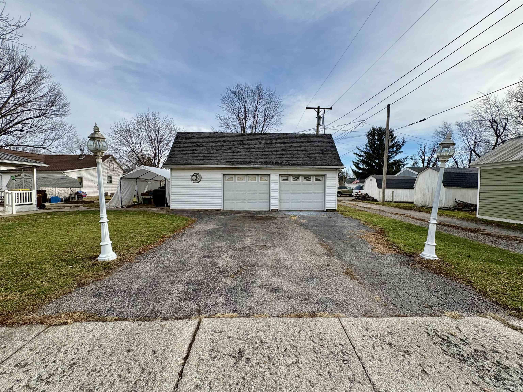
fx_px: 212
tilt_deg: +0.2
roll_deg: +0.3
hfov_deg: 102.1
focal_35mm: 14
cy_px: 196
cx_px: 262
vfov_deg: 85.7
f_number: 2.2
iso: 40
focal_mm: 2.22
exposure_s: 1/1178
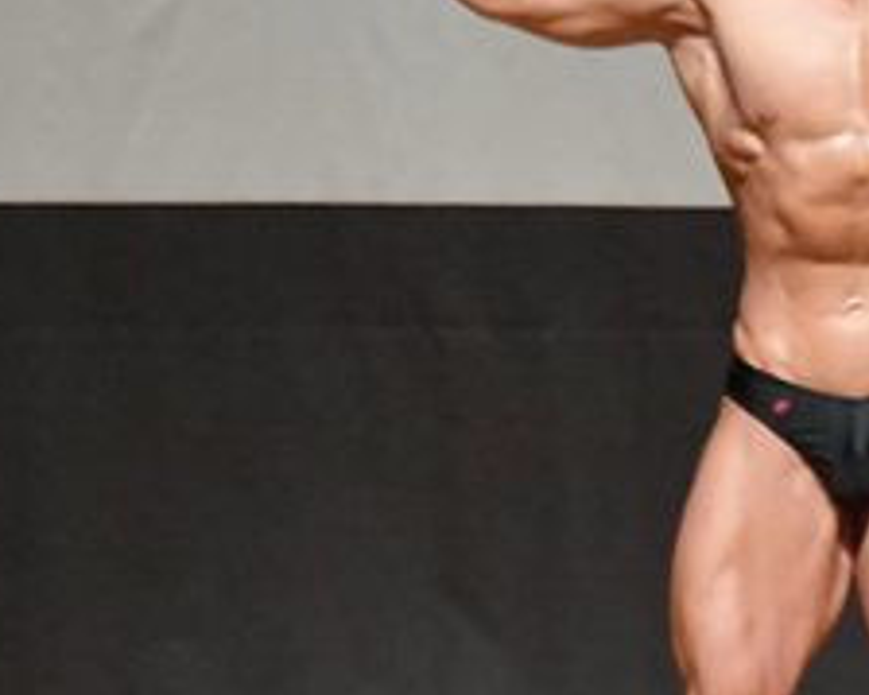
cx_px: 824
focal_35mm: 731
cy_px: 613
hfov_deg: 2.6
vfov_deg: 2.1
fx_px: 18792
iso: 12800
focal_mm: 150
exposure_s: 1/400
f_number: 5.6
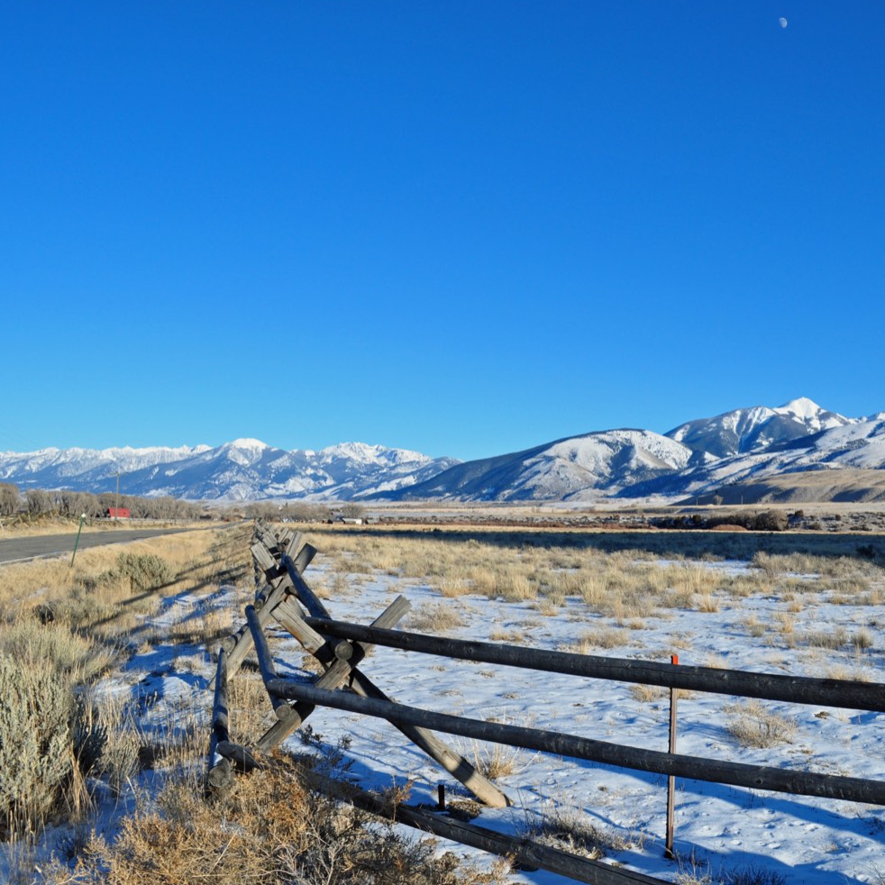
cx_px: 625
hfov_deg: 46.1
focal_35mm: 35
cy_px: 440
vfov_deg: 47.2
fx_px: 1012
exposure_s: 1/400
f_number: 10
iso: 200
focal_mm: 18
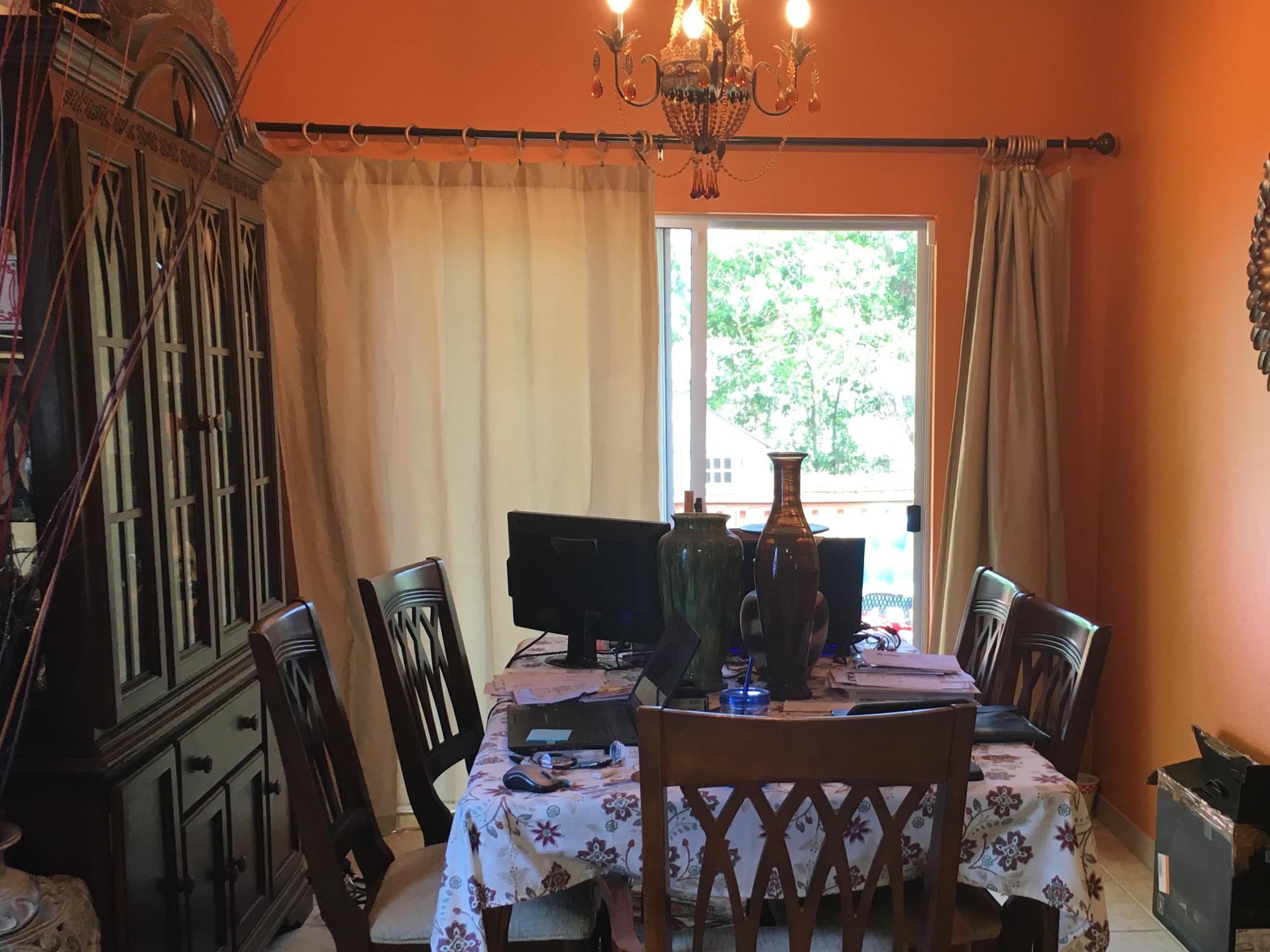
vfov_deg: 36.6
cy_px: 584
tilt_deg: -7.5
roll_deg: +0.7
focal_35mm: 39
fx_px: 1431
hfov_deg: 47.5
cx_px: 778
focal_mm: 4.15
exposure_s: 1/30
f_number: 2.2
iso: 50
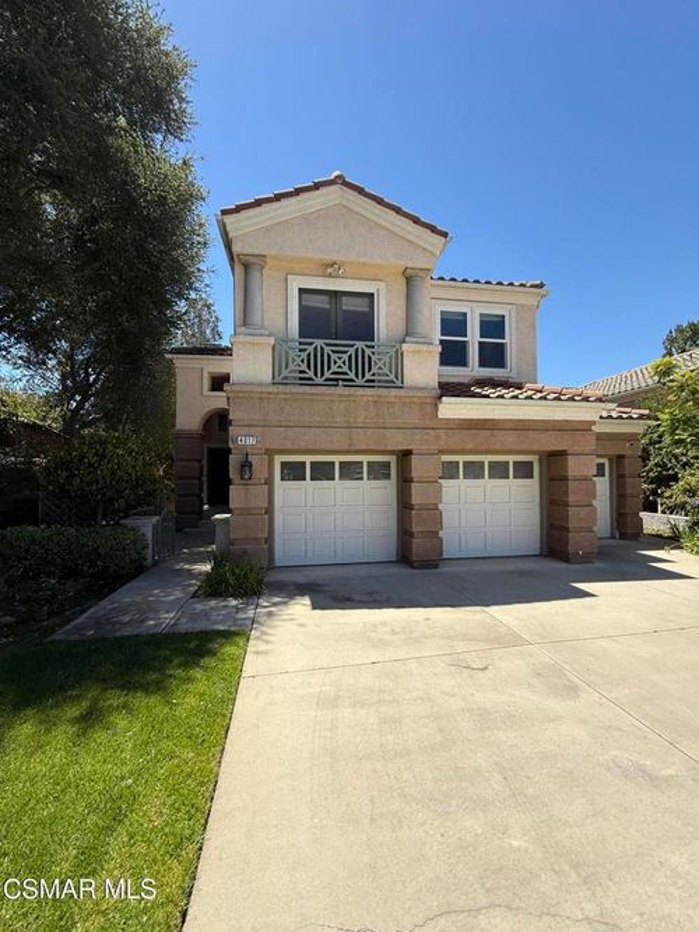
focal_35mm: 14
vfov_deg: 102.1
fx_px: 377
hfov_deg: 85.7
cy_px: 466
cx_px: 350
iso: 50
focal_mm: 2.22
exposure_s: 1/1125
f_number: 2.2
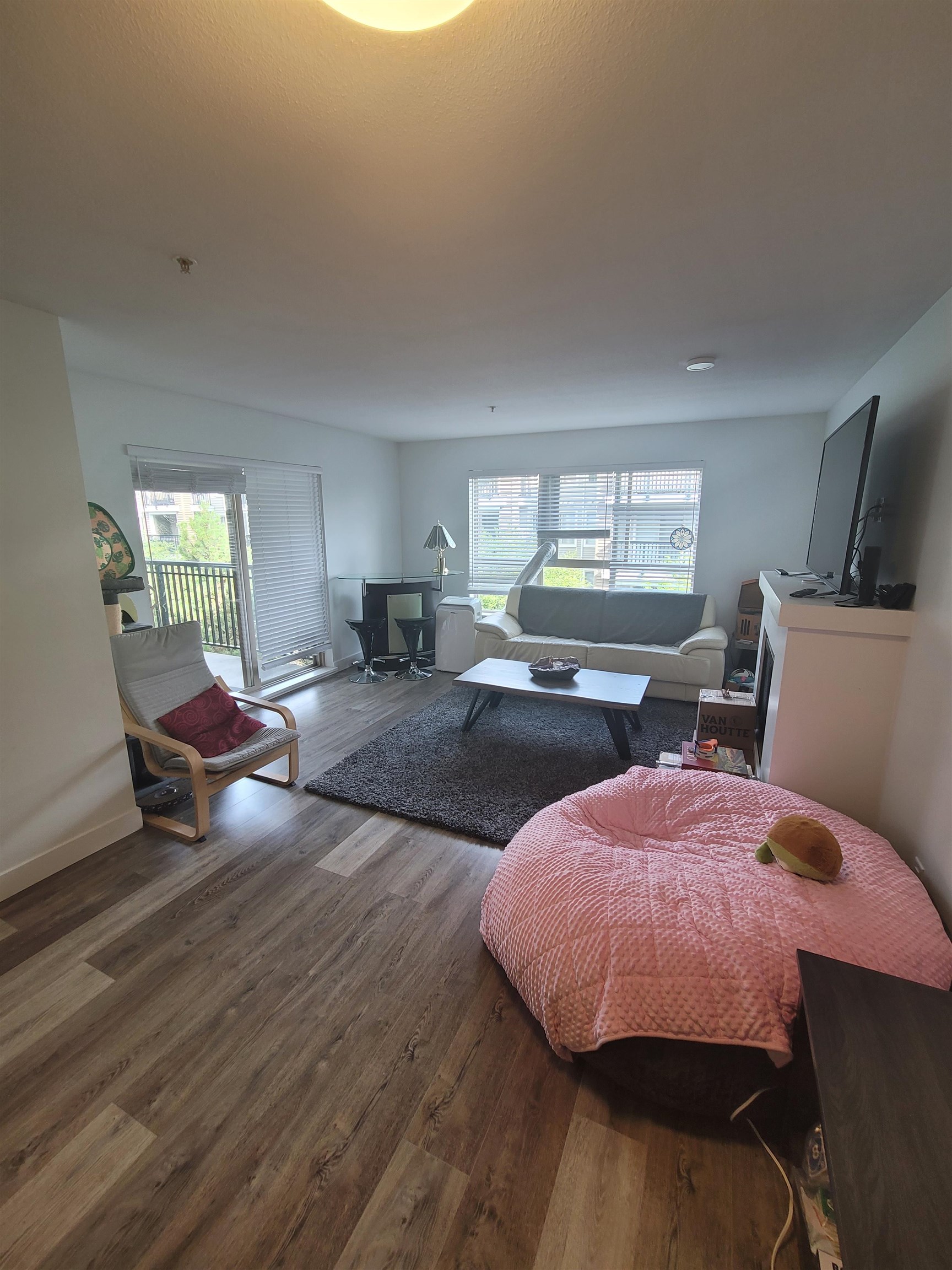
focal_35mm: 13
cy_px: 635
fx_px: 477
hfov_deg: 89.9
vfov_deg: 106.2
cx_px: 476
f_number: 2.2
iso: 80
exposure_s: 1/60
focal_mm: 2.2
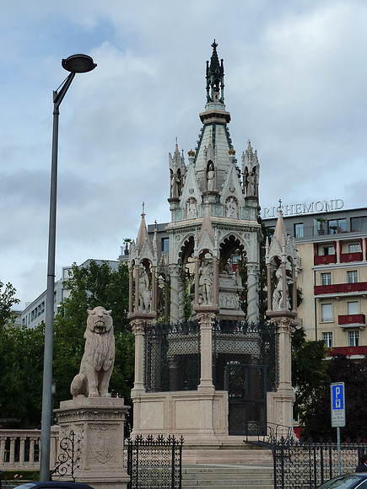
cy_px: 244
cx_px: 184
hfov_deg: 20.4
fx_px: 1018
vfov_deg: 27.0
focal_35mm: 72
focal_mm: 11.9
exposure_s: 1/400
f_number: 5.6
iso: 125
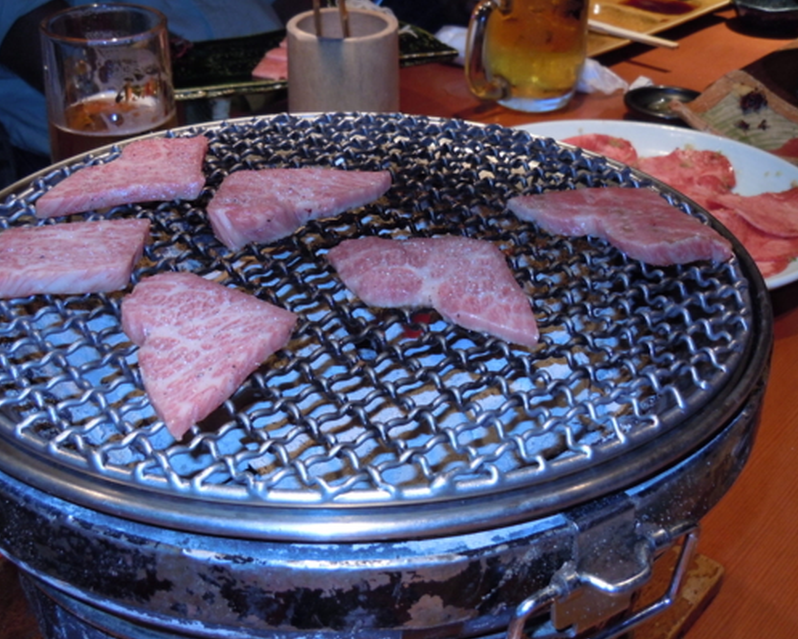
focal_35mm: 53
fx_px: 1252
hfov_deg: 35.3
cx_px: 360
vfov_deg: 28.6
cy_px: 315
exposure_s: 1/30
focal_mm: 8.1
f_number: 3.8
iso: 200
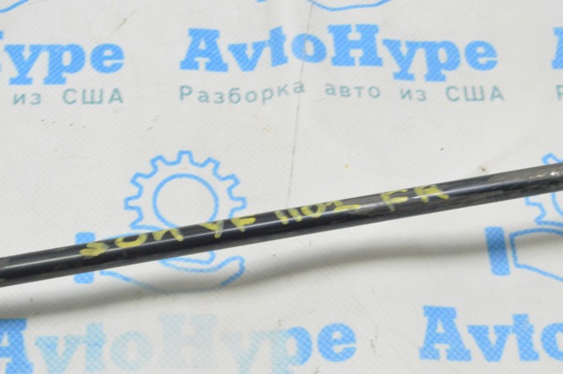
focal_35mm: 82
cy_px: 187
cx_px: 282
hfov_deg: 24.6
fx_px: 1289
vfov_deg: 16.5
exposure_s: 1/15
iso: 6400
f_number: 20
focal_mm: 55
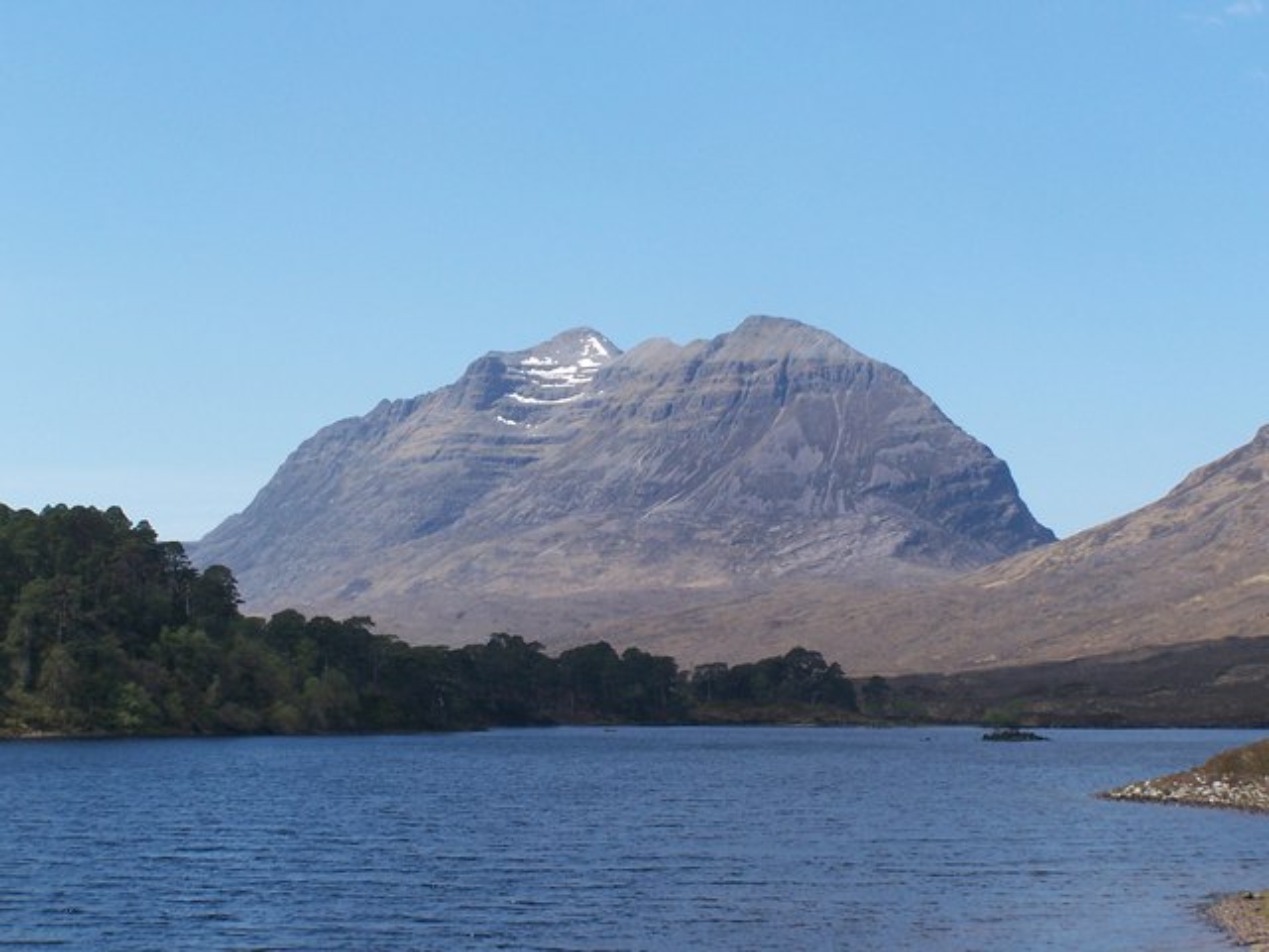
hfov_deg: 23.8
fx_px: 3006
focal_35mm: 82
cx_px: 634
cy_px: 476
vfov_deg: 18.0
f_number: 4.5
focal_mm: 13.7
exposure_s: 1/500
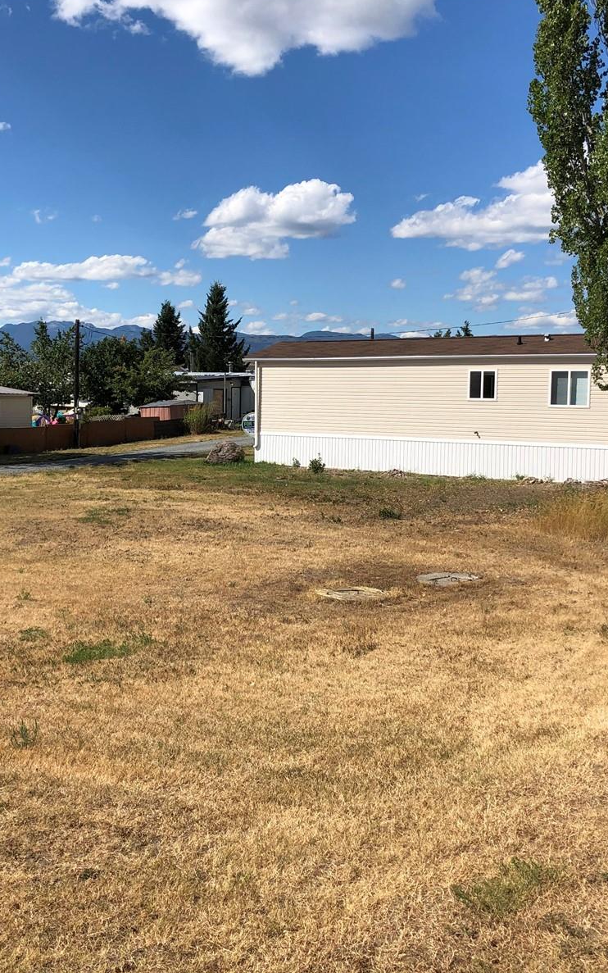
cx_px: 275
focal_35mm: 40
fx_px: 1060
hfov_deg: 32.0
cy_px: 483
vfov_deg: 49.3
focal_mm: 3.99
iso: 20
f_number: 1.8
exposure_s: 1/2667
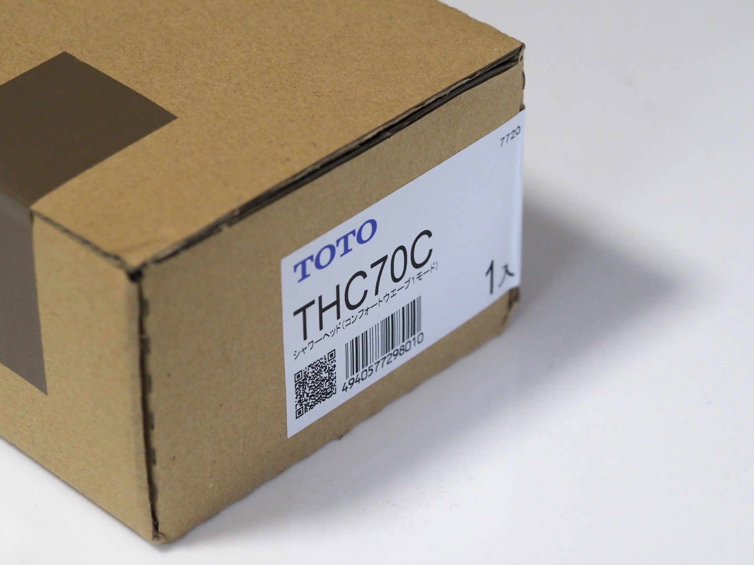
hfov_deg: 16.4
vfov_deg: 12.3
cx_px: 377
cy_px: 282
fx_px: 2614
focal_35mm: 120
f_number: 4
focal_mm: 60
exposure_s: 1/160
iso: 1600
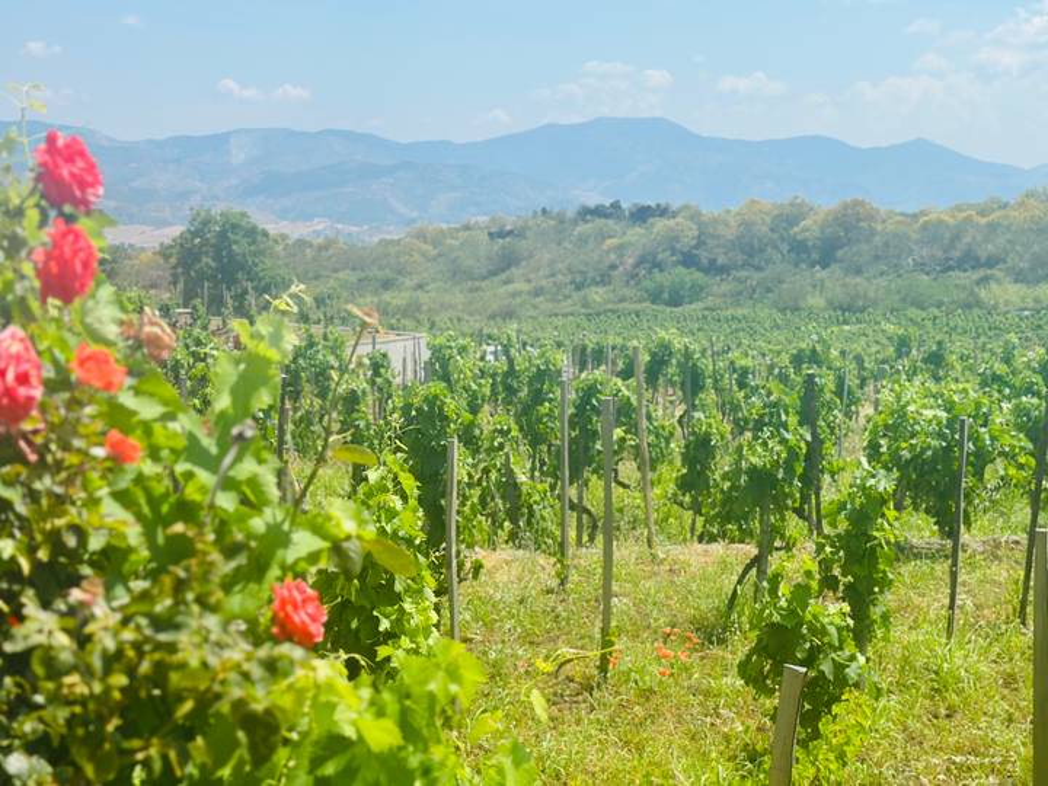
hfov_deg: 39.7
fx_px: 1453
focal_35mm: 48
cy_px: 393
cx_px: 524
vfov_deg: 30.3
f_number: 1.78
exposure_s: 1/7092
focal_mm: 6.86
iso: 100
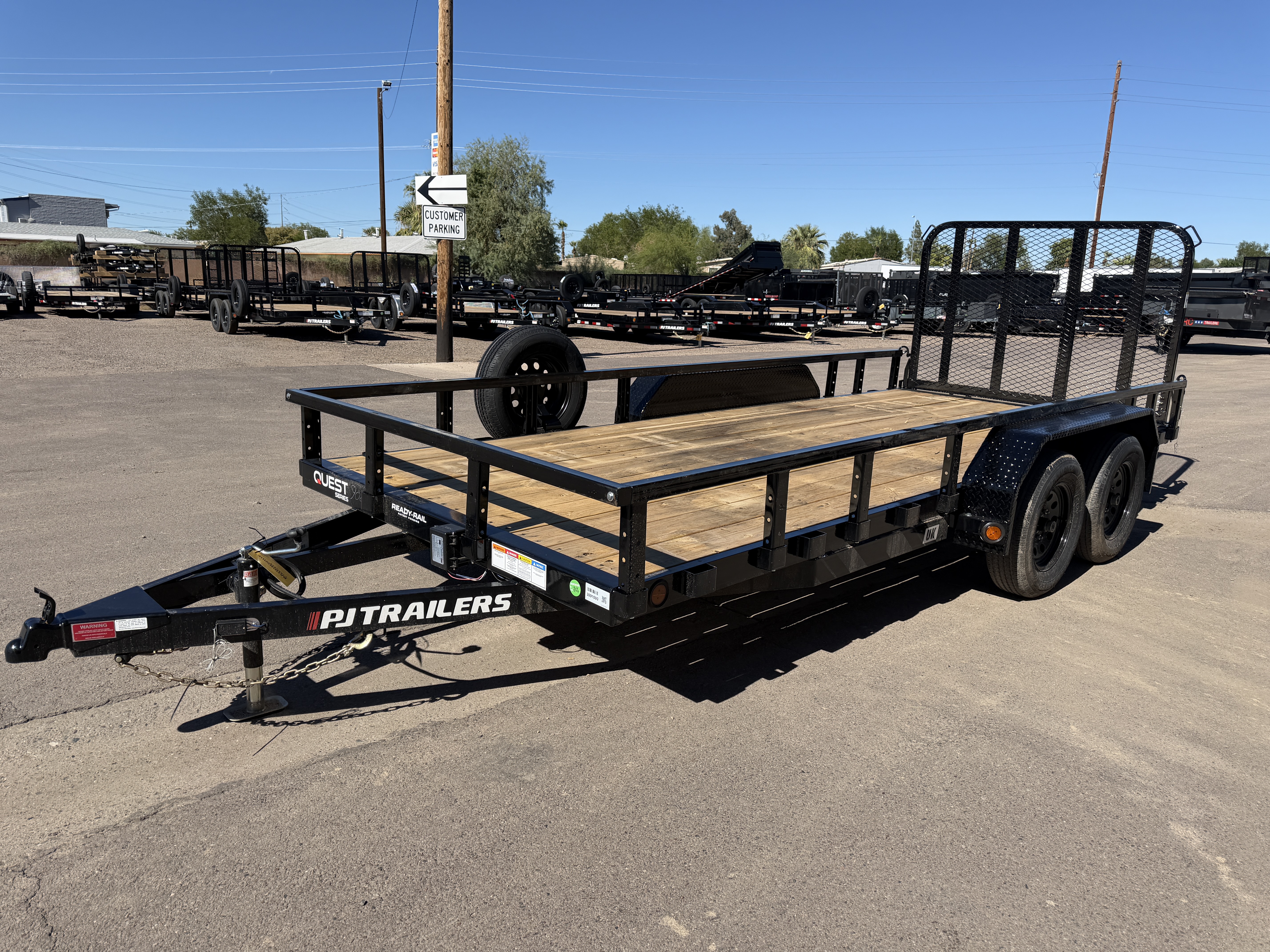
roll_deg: -2.5
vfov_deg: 56.8
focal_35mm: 24
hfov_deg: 71.6
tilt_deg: -12.0
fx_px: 881
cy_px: 476
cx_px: 635
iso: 80
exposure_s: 1/5714
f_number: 1.78
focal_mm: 6.76
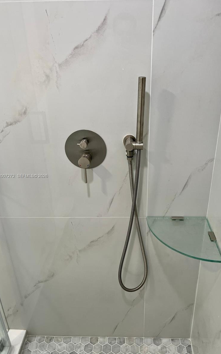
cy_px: 176
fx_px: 270
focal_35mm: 28
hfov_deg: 44.4
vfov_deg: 66.5
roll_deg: +0.8
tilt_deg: -25.5
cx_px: 127
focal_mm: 5.7
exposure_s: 1/120
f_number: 1.5
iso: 125
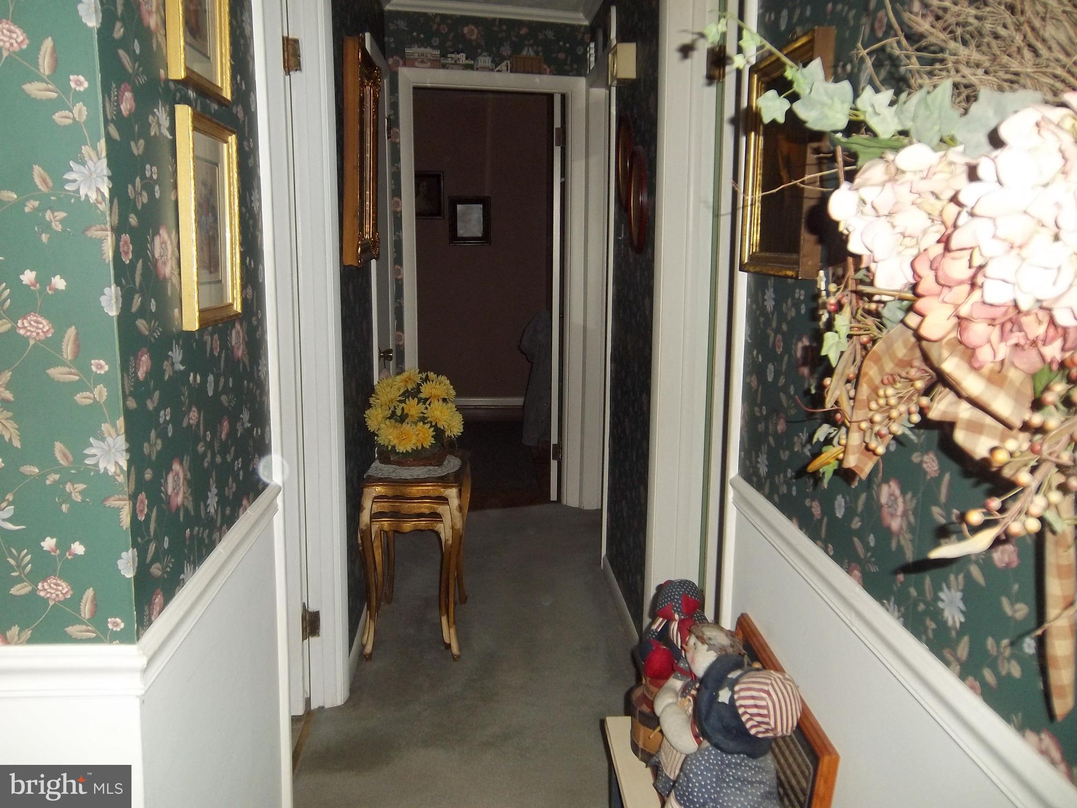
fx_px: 871
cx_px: 538
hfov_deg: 63.4
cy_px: 404
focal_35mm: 28
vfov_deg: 49.7
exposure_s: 1/30
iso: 160
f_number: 3.5
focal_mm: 5.05
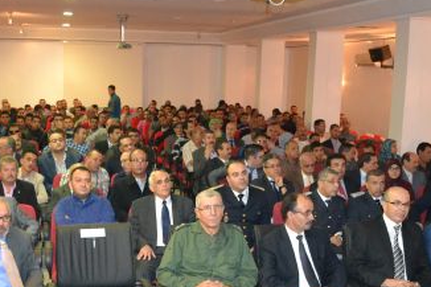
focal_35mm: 53
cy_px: 198
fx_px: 634
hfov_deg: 37.4
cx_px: 180
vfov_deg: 25.3
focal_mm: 18
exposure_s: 1/60
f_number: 3.5
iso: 3200
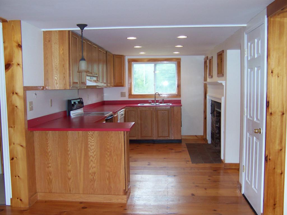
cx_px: 144
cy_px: 108
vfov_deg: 39.7
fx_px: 298
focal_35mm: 36
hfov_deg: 51.4
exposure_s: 1/60
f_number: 2.8
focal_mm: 5.6
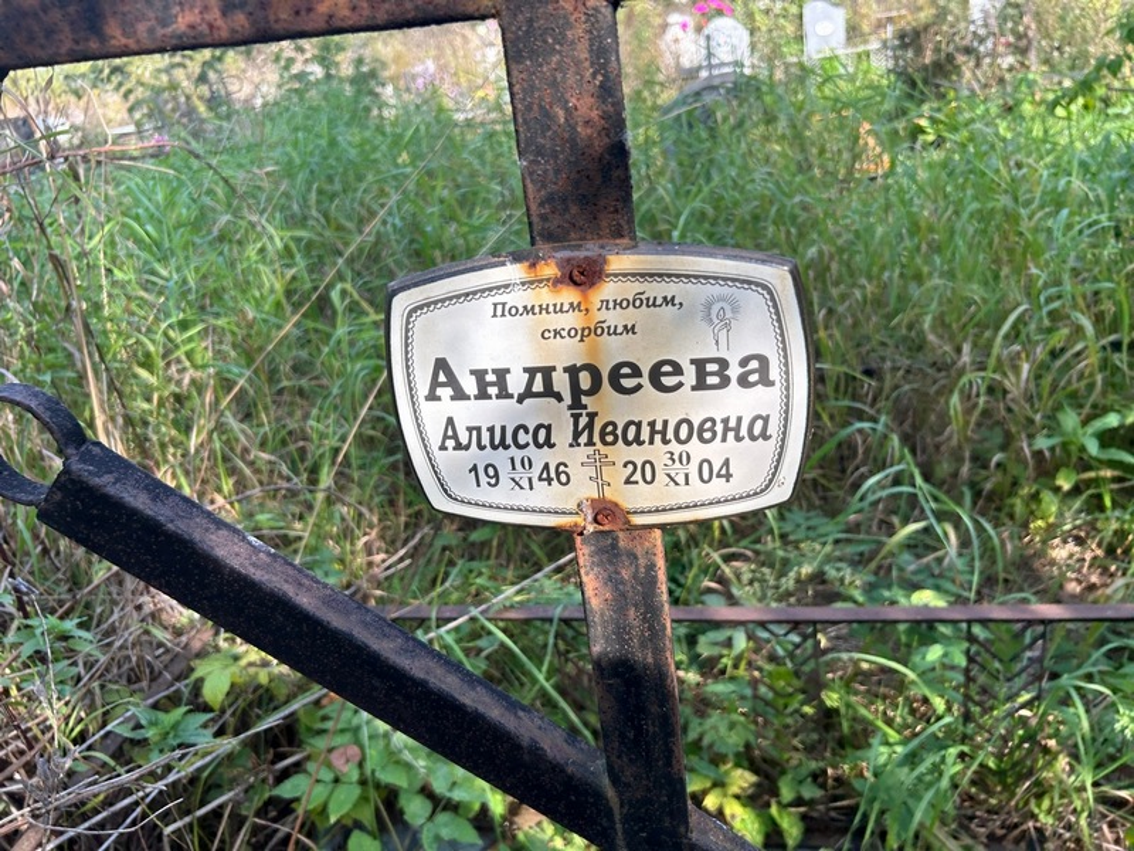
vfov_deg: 53.1
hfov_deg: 67.3
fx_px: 852
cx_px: 567
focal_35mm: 26
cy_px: 426
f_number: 1.5
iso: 50
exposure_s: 1/763
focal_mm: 5.7
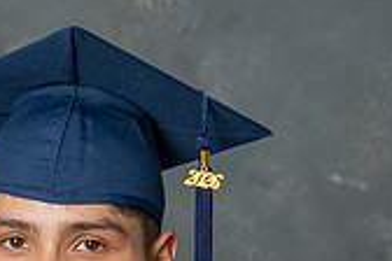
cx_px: 105
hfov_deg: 9.8
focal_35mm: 210
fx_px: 2286
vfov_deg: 6.3
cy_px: 550
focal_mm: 49
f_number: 4
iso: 200
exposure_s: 1/200
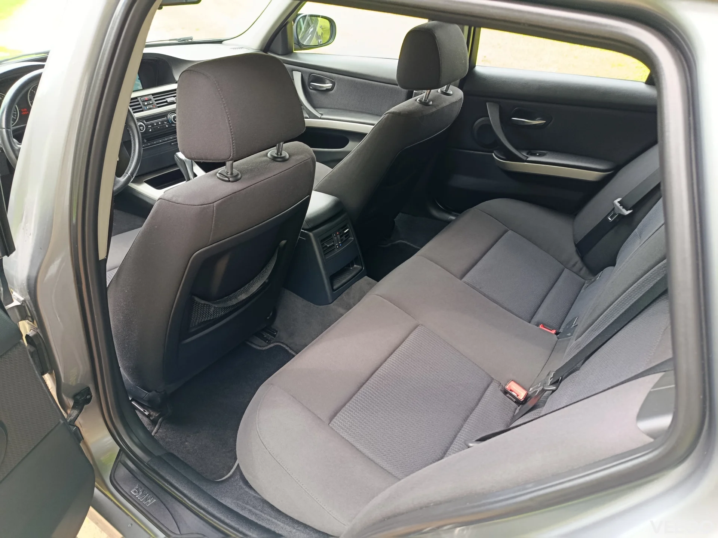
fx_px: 498
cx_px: 359
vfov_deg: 56.8
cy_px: 269
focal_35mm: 24
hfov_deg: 71.6
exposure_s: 1/100
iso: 437
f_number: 1.7
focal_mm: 5.24
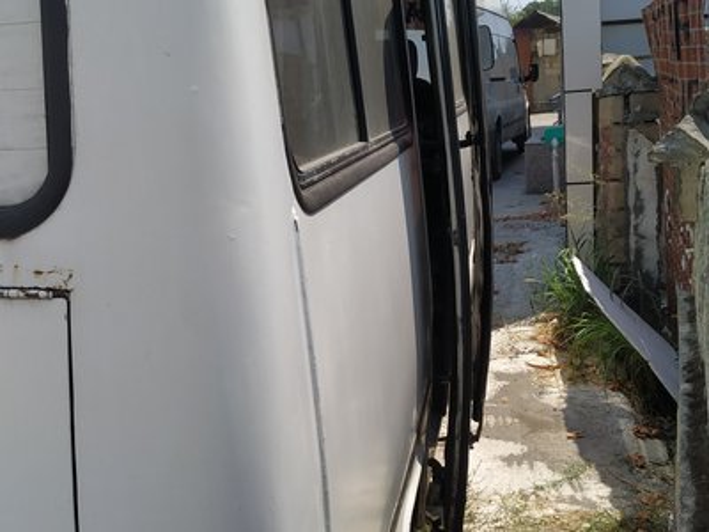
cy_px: 266
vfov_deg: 56.8
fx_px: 492
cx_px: 354
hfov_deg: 71.6
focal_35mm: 24
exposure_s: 1/2570
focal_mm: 3.94
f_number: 1.9
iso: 100
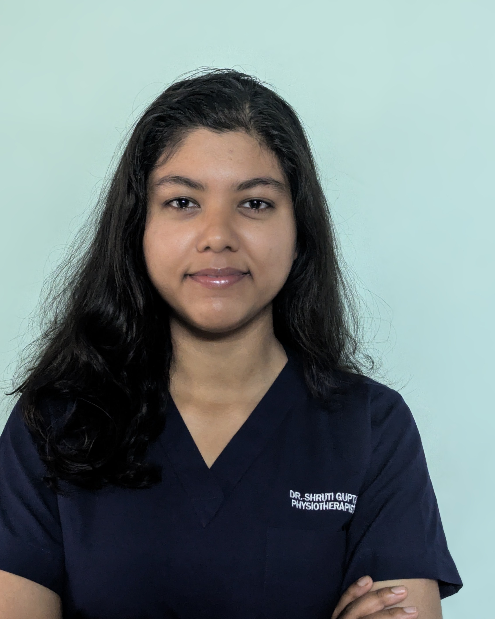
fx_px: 1245
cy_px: 323
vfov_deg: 27.9
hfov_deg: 22.5
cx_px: 224
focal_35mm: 68
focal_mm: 6.81
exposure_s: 1/25
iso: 622
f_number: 1.85
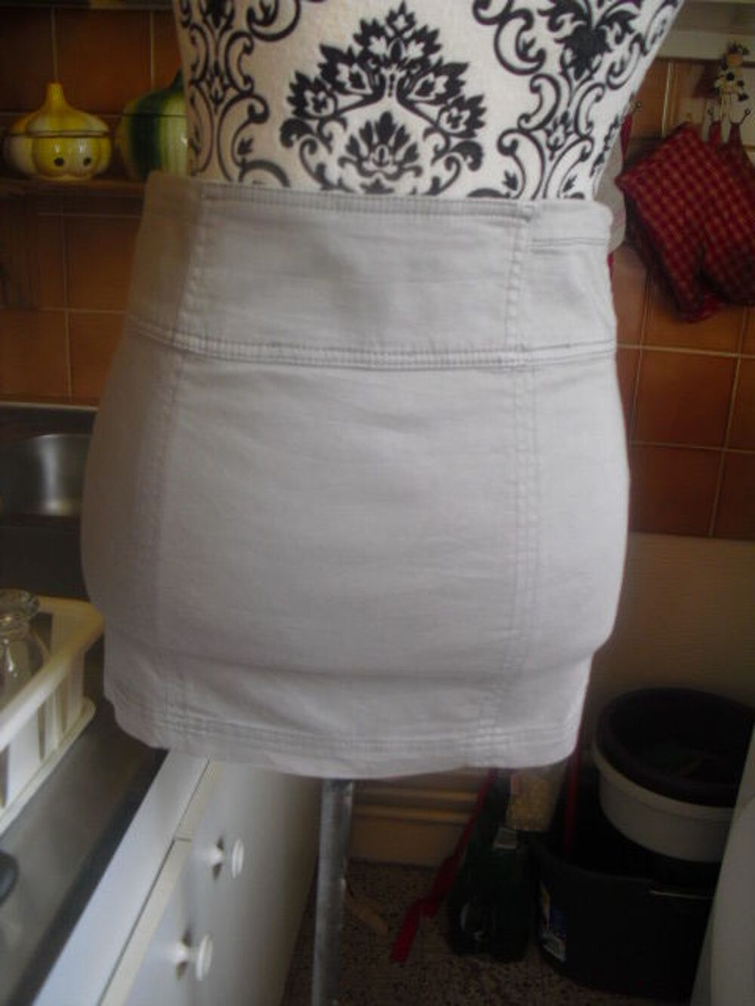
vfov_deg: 51.4
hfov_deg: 39.7
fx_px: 1047
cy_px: 503
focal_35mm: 36
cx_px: 378
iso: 200
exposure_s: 1/60
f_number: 3.1
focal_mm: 6.3
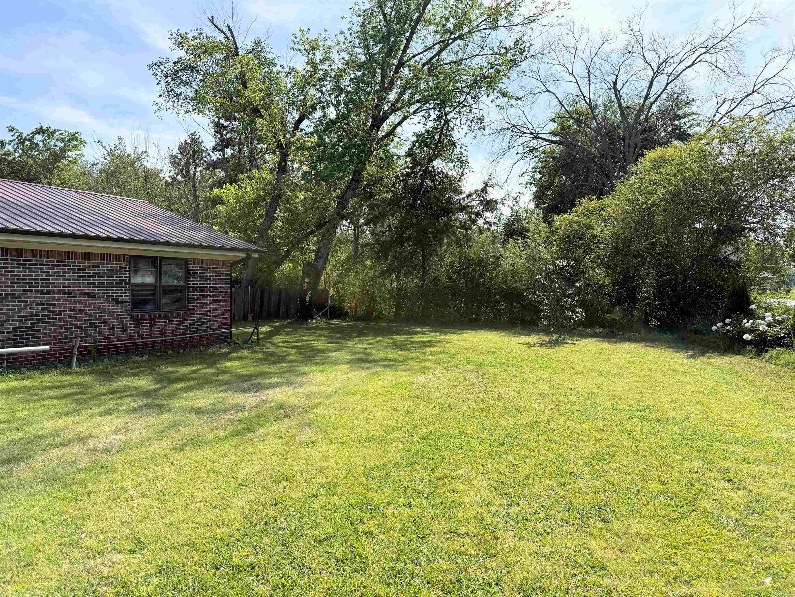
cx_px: 398
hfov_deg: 71.6
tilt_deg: -1.0
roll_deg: -0.3
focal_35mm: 24
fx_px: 551
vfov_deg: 56.8
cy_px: 298
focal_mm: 6.76
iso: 80
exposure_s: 1/3584
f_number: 1.78
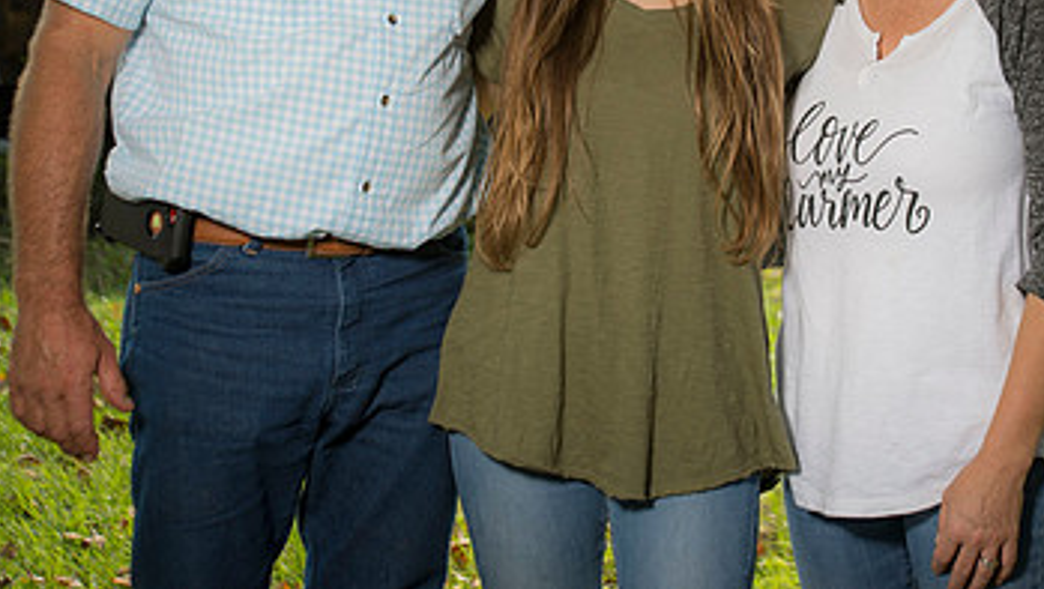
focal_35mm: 139
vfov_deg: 8.7
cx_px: 625
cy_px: 15
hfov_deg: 15.4
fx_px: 3851
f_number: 5.6
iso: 80
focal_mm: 80
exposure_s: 1/200
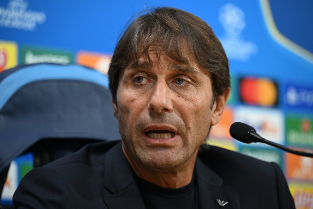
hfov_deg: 13.2
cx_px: 156
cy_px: 104
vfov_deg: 8.9
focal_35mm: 155
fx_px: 1348
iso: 2500
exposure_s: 1/250
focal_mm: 155
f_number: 3.2
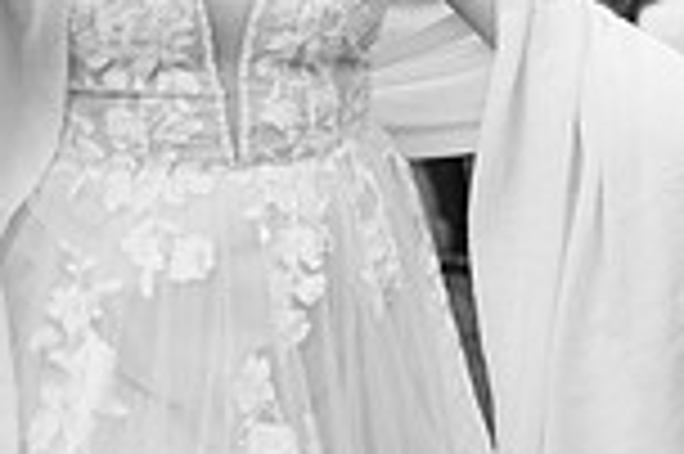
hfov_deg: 14.9
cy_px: -341
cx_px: 649
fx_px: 2581
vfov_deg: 9.6
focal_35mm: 136
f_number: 1.4
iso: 1000
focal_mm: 35
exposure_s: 1/2000
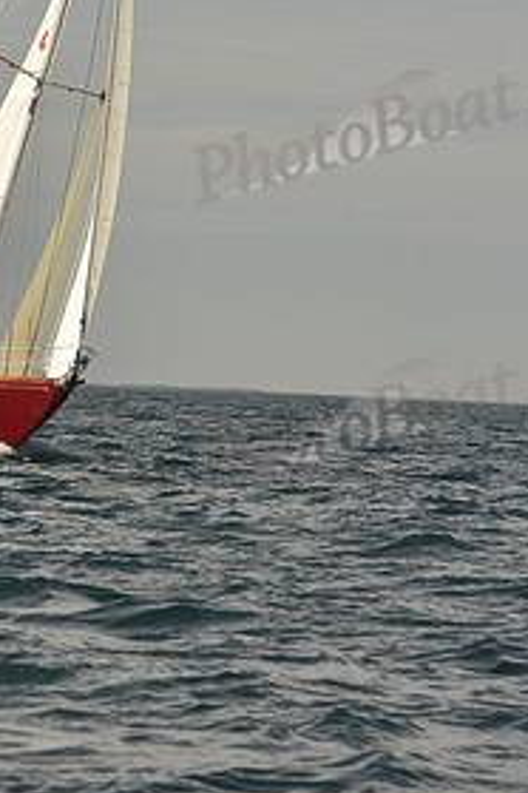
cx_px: 47
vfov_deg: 7.6
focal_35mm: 270
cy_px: 23
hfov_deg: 5.1
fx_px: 5940
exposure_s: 1/640
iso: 250
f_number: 7.1
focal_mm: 130
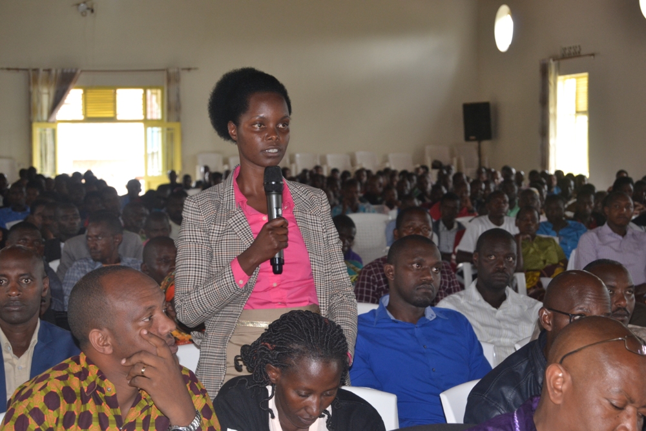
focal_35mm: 82
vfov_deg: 16.6
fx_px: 1481
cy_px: 216
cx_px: 323
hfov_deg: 24.6
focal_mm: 55
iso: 800
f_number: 5.6
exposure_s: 1/60
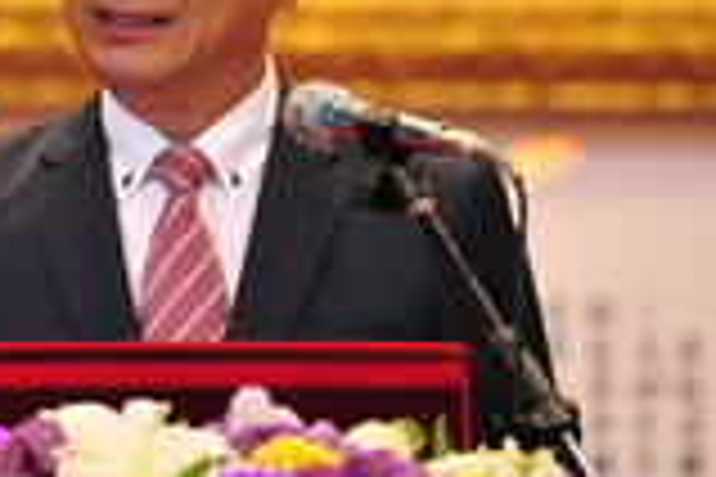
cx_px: 189
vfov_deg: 1.1
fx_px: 24978
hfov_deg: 1.6
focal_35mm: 1256
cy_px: 40
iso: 3200
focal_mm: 500
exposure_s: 1/100
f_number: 5.6
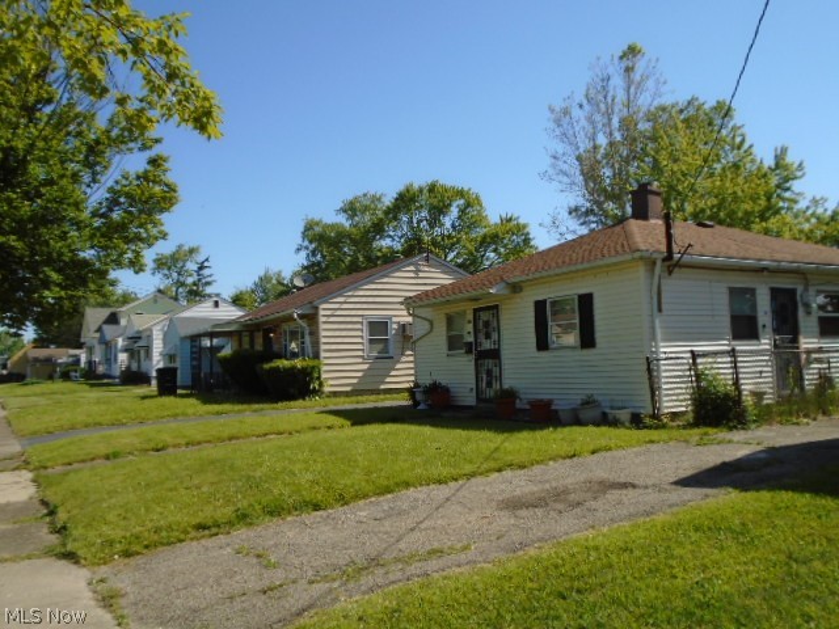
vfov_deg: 45.4
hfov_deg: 58.4
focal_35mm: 31
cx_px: 420
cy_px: 314
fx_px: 751
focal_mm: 5.5
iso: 100
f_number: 3.5
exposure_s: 1/800
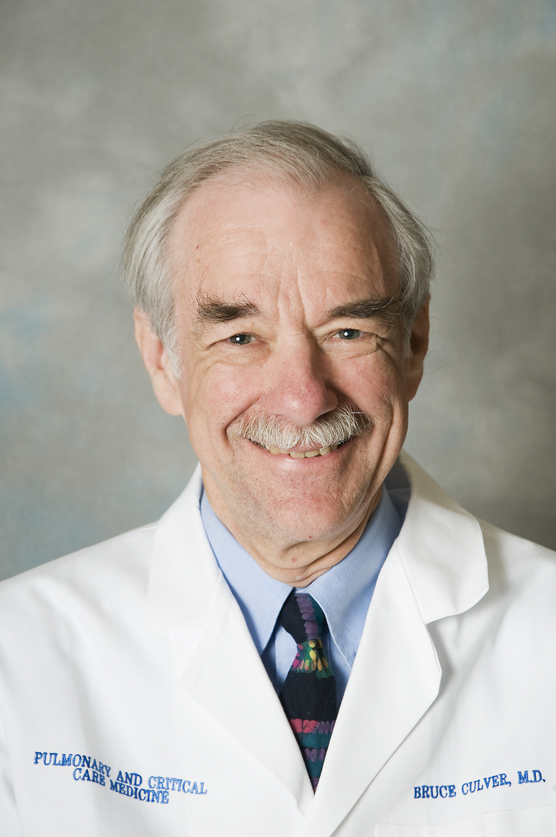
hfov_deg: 15.7
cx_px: 278
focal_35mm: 87
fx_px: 2021
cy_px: 418
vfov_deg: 23.4
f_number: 6.3
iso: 200
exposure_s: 1/125
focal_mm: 58
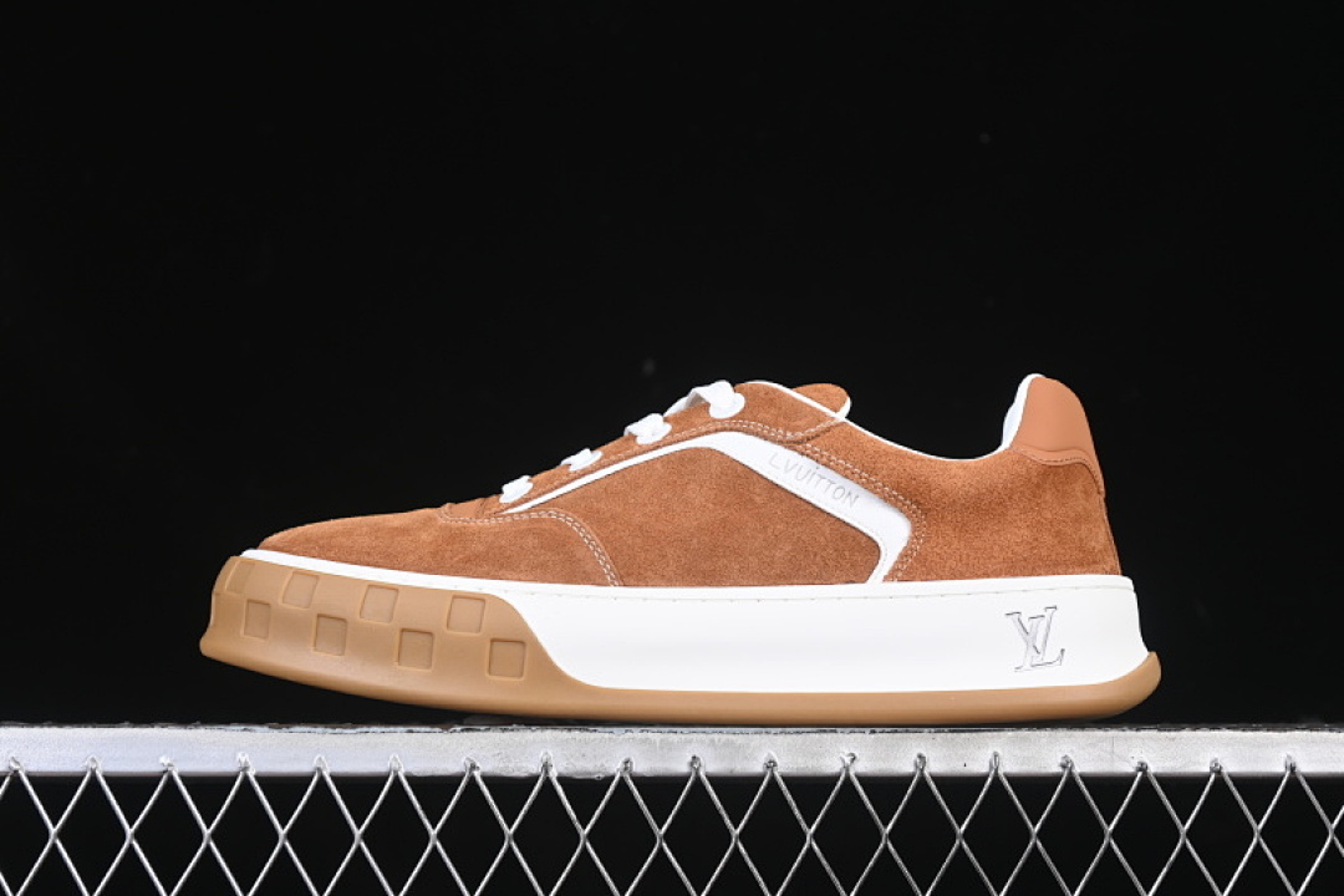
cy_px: 448
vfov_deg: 18.2
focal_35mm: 75
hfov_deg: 27.0
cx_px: 672
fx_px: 2800
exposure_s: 1/60
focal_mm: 50
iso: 160
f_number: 6.3
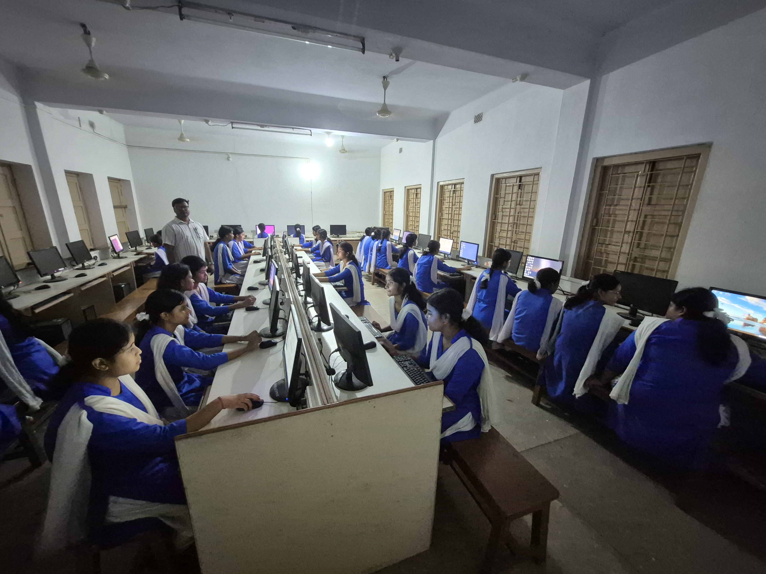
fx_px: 288
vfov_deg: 89.9
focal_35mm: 13
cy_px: 287
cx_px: 383
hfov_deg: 106.2
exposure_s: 1/25
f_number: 2.2
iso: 1600
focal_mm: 1.74
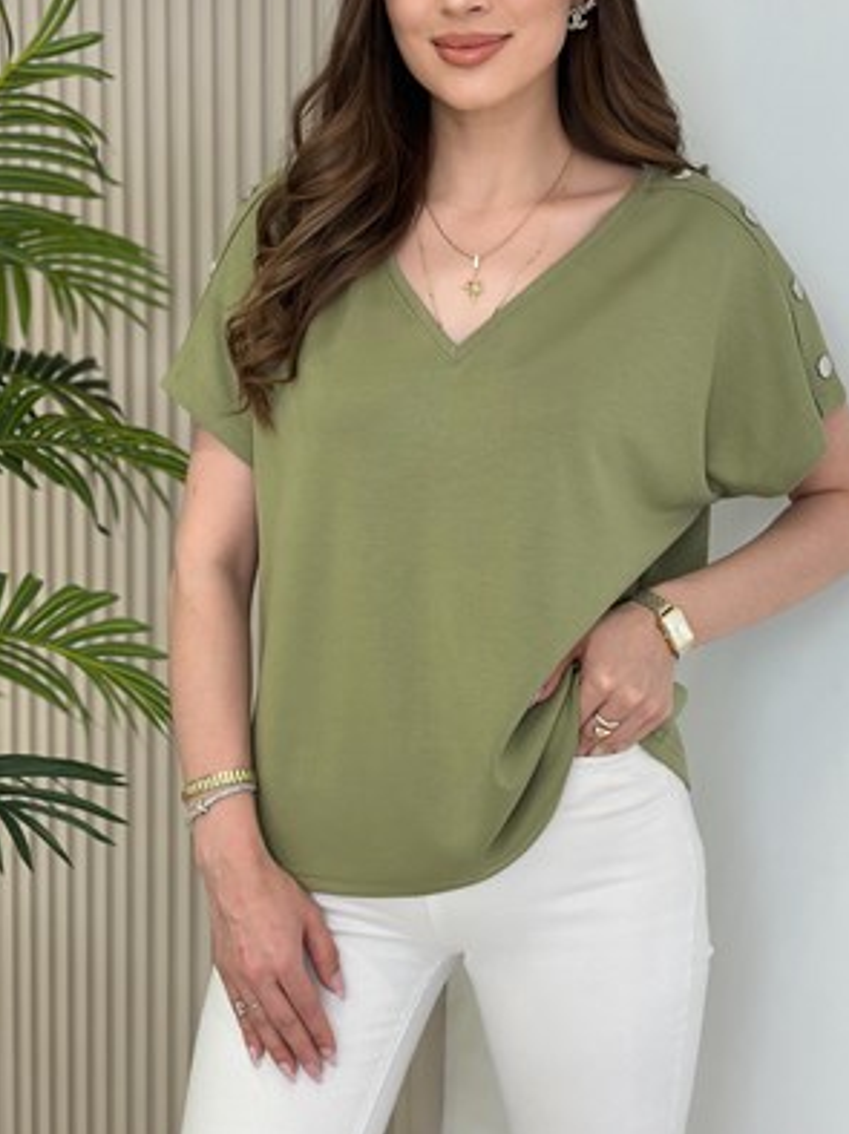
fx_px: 2128
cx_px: 458
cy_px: 462
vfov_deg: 29.8
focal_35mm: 65
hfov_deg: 22.6
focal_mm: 6.86
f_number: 1.78
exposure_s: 1/255
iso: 80
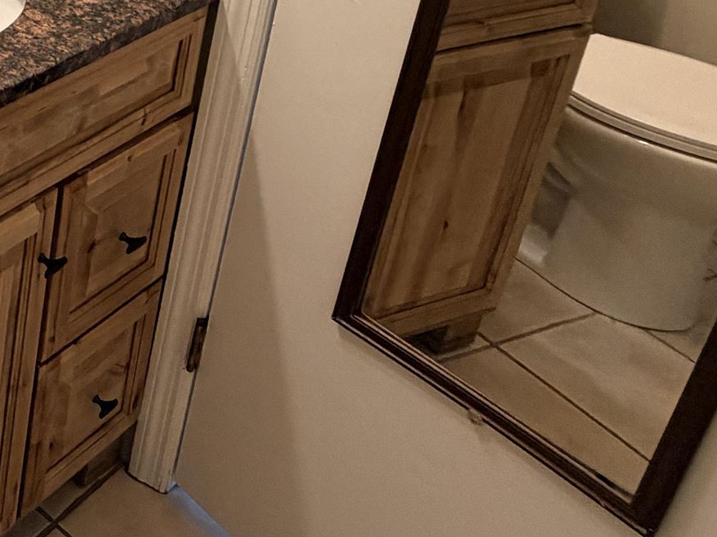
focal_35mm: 49
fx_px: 1015
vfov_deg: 26.8
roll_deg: -0.1
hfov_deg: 29.7
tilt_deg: -21.1
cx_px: -254
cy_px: -78
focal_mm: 2.22
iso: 250
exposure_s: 1/60
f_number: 2.2
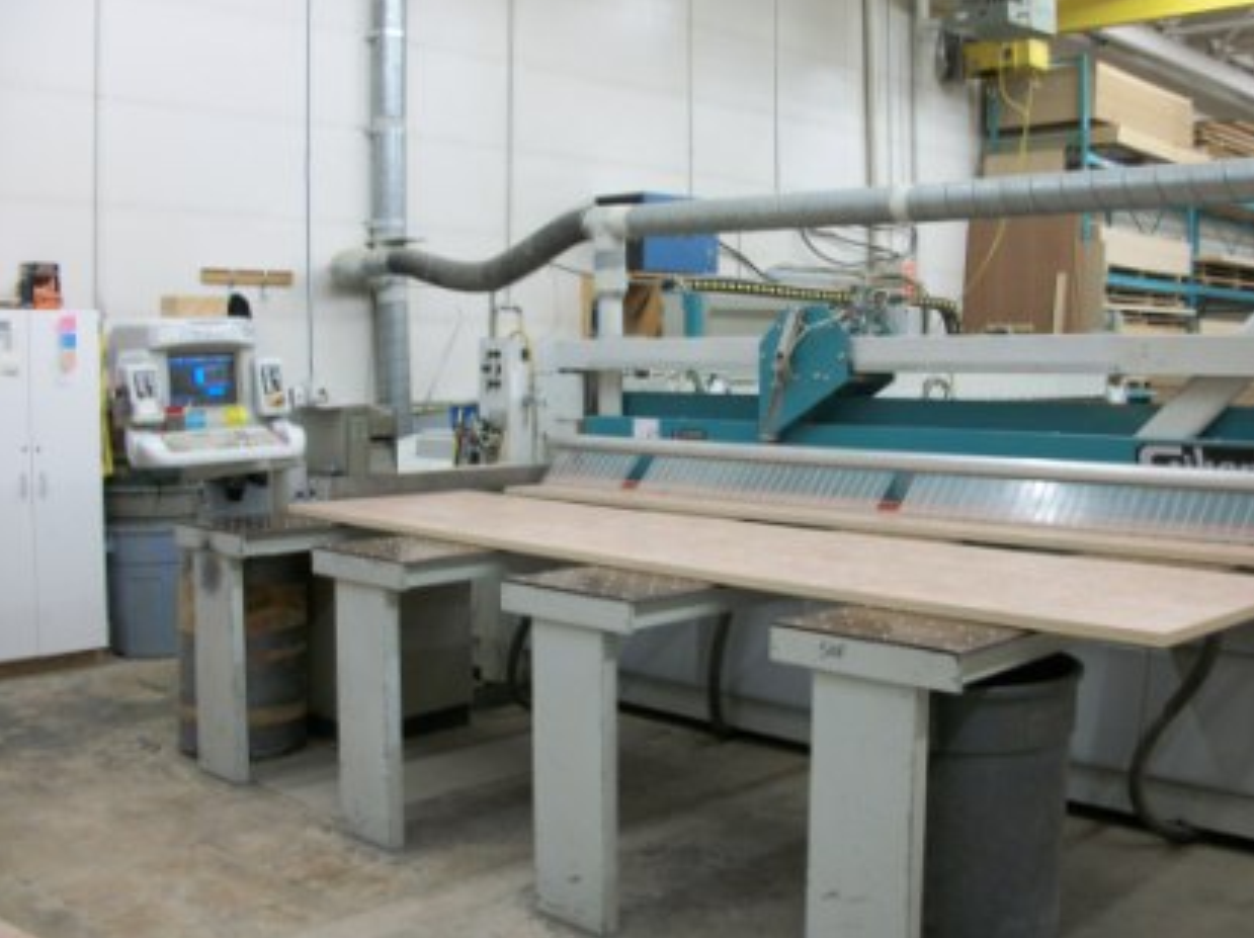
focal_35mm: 38
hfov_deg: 49.0
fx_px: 1375
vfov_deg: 37.7
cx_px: 671
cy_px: 480
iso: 160
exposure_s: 1/15
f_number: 3.1
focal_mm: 6.3
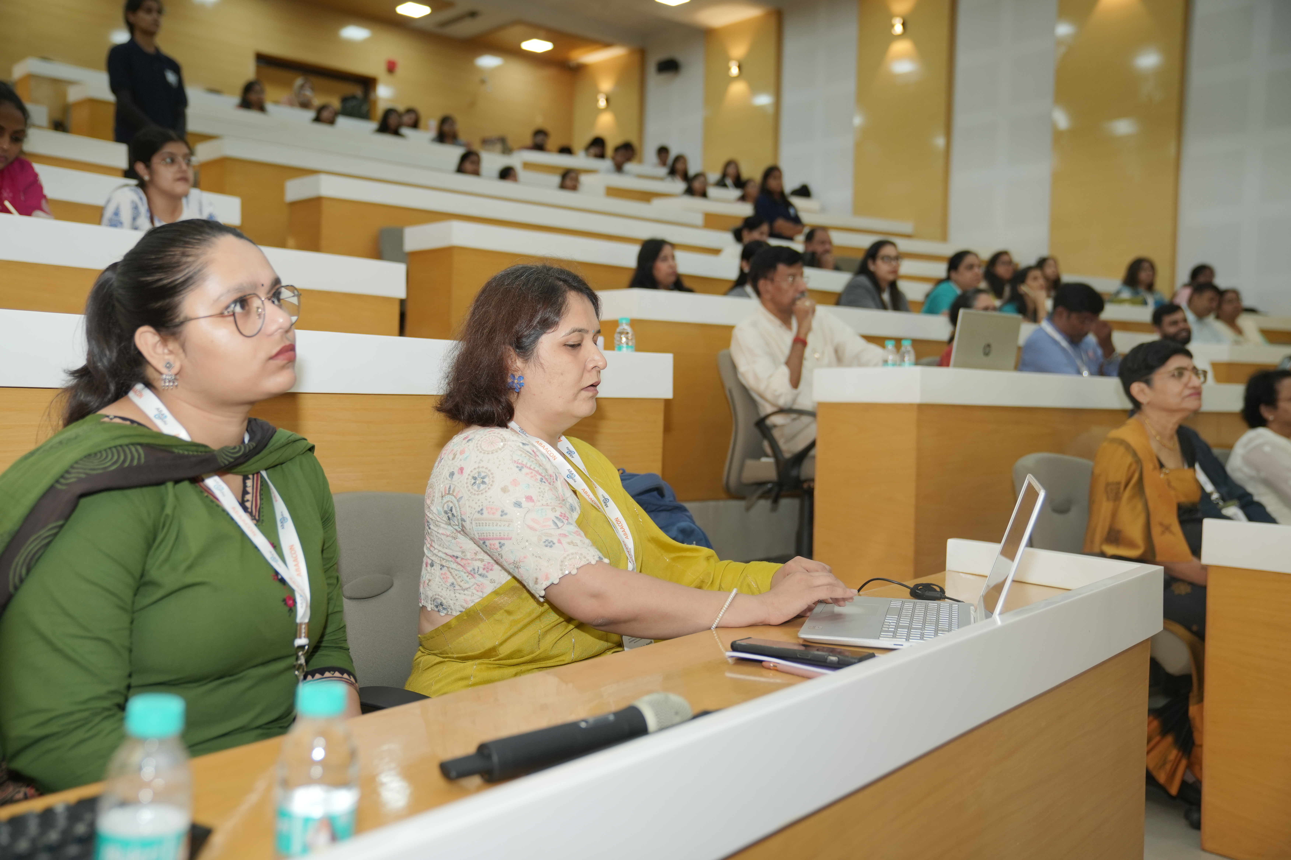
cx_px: 646
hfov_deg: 54.4
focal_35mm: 35
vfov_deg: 37.9
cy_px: 430
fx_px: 1255
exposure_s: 1/320
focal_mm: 35
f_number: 2.8
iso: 800
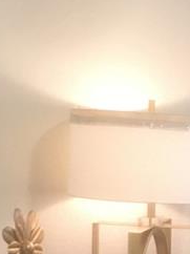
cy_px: 271
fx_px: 1056
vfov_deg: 13.5
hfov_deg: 10.2
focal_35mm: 144
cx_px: 210
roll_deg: -0.3
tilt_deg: -7.3
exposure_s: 1/15
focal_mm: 4.15
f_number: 2.2
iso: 50
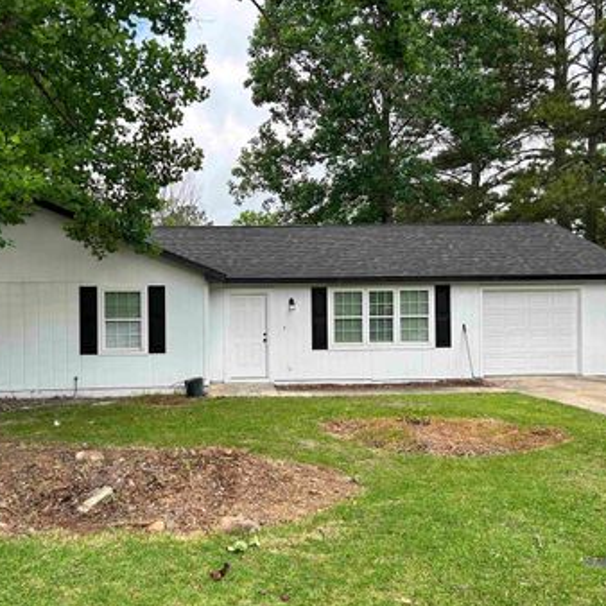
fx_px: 673
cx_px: 249
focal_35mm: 34
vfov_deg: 48.4
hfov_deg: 48.2
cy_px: 318
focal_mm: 5.7
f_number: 1.5
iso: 50
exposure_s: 1/1159
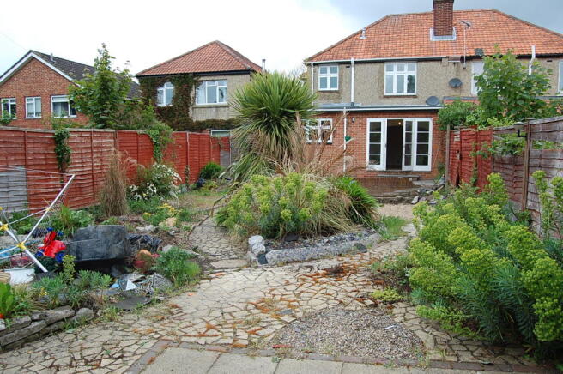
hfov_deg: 67.4
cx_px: 282
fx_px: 422
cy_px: 187
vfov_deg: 47.8
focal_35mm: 27
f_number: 7.1
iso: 200
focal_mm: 18
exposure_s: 1/200
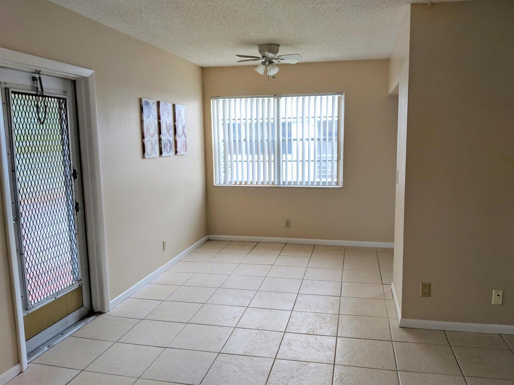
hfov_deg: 65.3
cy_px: 192
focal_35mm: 27
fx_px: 401
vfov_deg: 51.4
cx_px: 257
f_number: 1.8
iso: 55
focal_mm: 4.44
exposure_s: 1/125
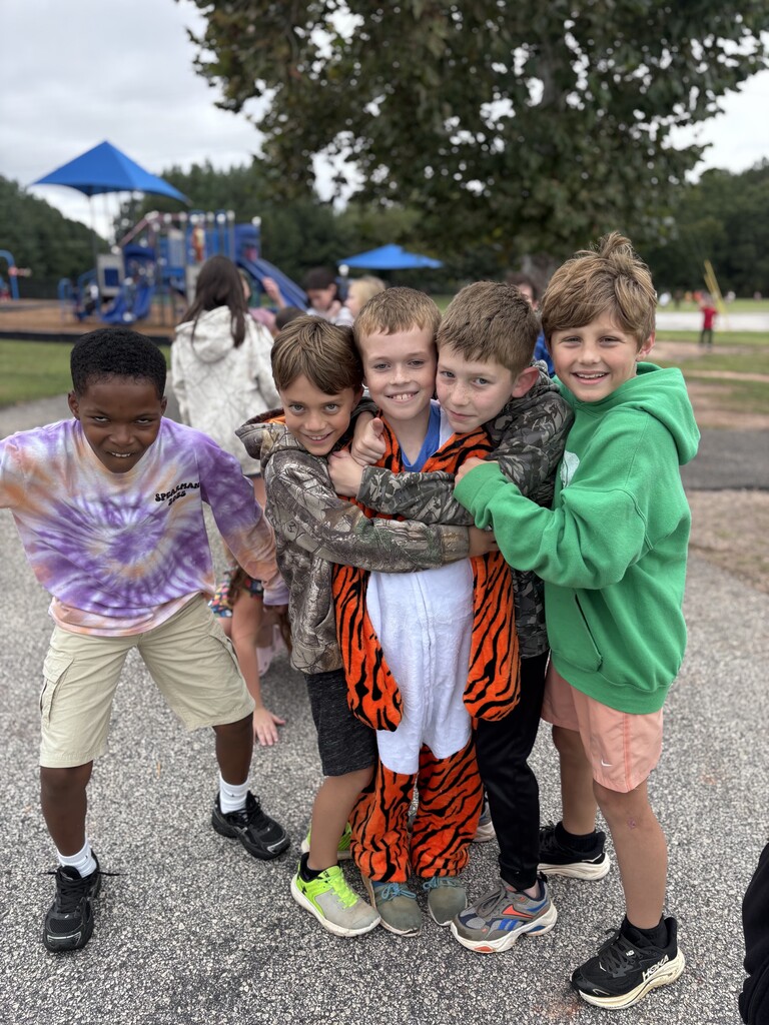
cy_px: 512
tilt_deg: -17.8
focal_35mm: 26
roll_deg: -1.6
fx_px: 770
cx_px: 384
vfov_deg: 67.3
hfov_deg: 53.1
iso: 50
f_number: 1.6
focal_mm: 5.96
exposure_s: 1/565
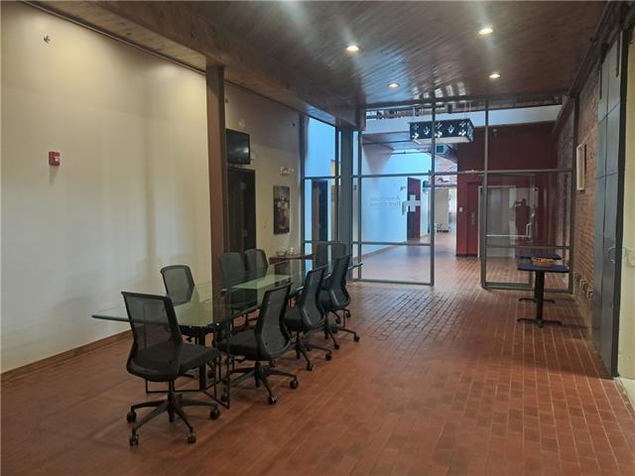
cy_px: 238
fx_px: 495
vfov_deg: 51.4
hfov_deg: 65.3
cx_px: 318
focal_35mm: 27
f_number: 1.8
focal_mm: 4
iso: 500
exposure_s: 1/30
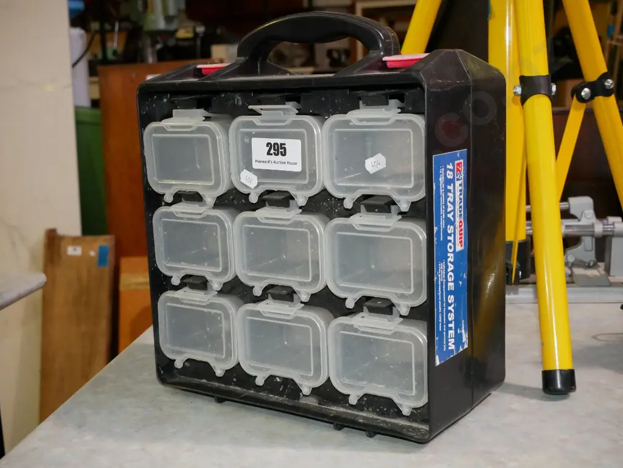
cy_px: 234
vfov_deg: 29.1
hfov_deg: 38.2
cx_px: 312
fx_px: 900
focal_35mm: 50
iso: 3200
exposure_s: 1/125
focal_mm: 25
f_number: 5.6
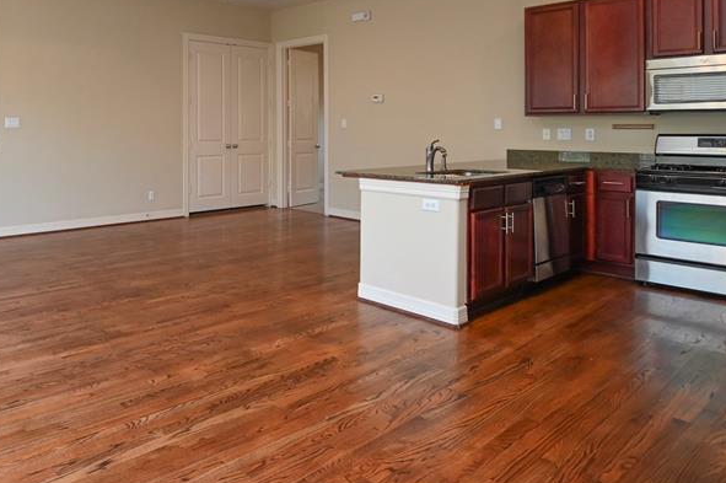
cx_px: 179
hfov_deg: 65.1
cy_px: 130
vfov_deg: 47.9
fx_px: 524
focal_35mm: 26
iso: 400
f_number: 3.5
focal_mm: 10
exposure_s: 1/125
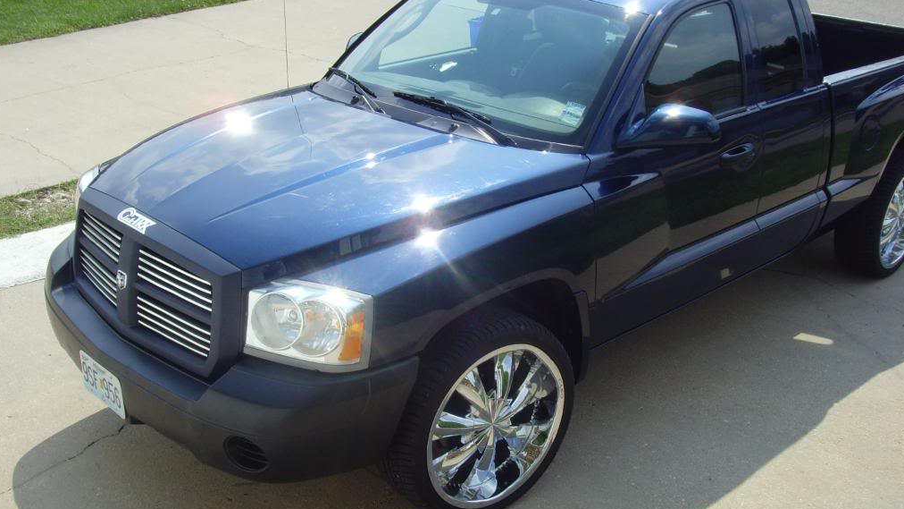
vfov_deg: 27.7
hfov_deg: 47.4
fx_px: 1031
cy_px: 300
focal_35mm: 43
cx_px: 451
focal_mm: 6.6
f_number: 6.3
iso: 80
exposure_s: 1/350
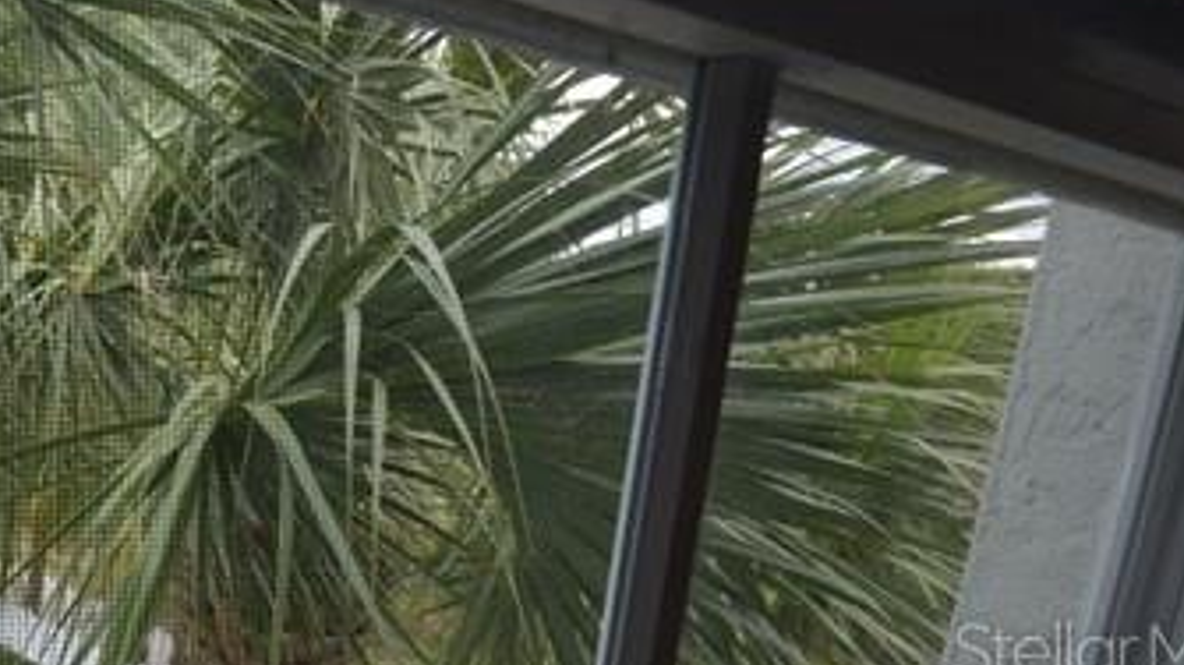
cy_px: 647
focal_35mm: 30
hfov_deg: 56.9
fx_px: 941
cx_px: 156
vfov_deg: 35.6
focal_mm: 10
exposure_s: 1/125
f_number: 9
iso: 400
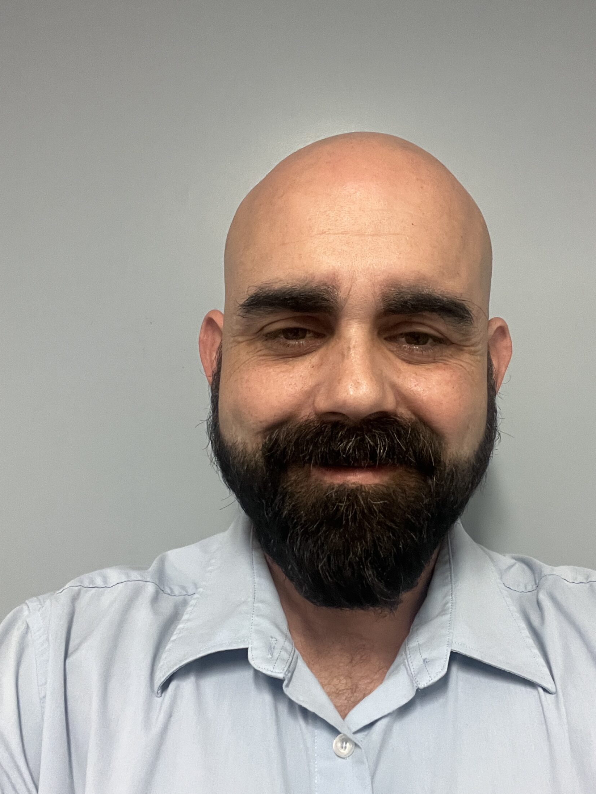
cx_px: 347
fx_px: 803
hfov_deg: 40.6
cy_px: 440
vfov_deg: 52.5
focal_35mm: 35
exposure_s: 1/30
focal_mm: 2.71
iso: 500
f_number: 2.2
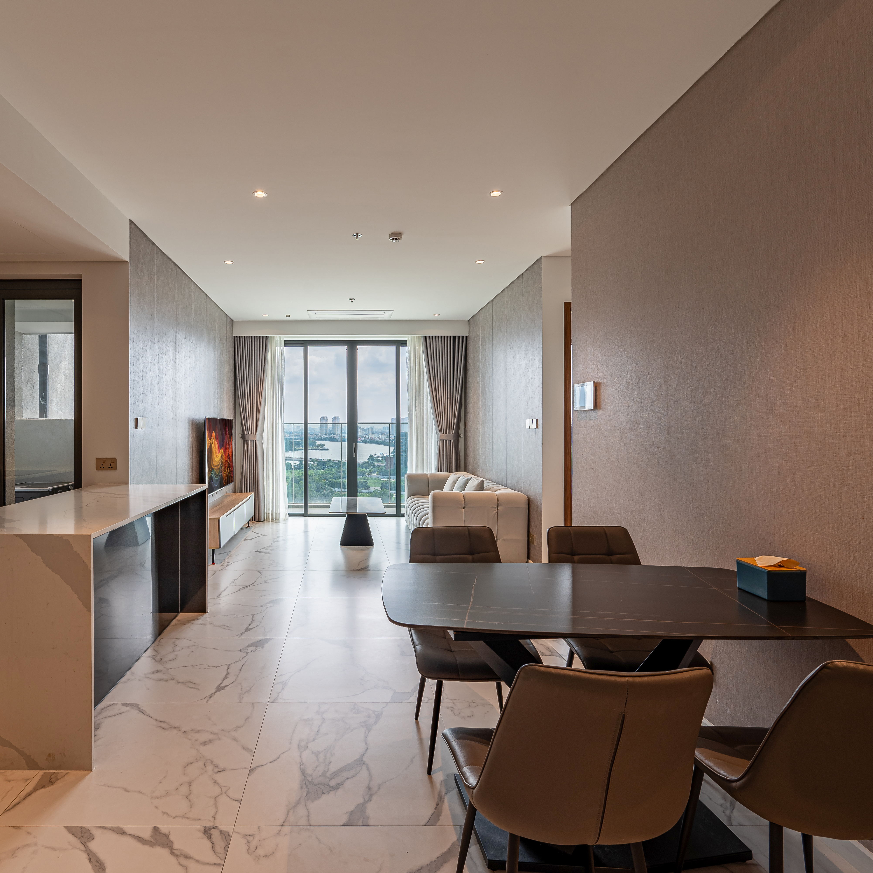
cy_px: 435
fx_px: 514
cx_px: 404
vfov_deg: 80.7
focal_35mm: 18
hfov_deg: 80.6
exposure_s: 1/100
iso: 125
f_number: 9
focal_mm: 14
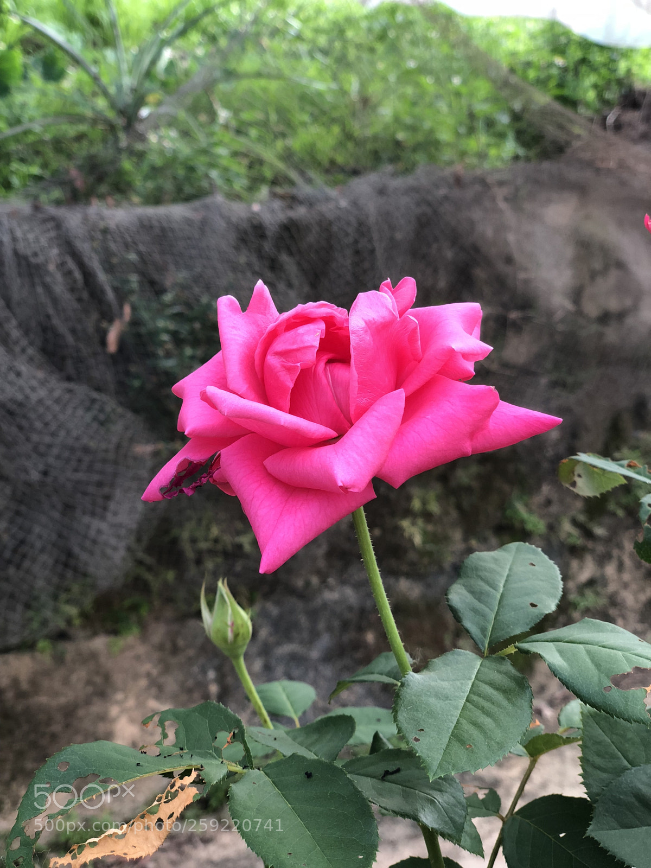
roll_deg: +0.1
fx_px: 1304
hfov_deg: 28.0
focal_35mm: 52
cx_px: 326
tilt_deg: -8.3
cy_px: 434
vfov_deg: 36.8
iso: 32
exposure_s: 1/60
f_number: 2.4
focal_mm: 6
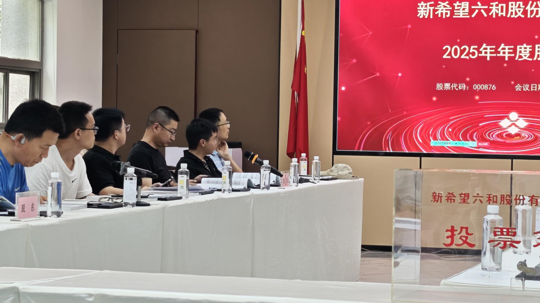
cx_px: 422
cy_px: 63
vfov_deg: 14.8
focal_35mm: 81
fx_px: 1160
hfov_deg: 25.8
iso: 64
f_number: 1.44
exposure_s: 1/100
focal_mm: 6.68
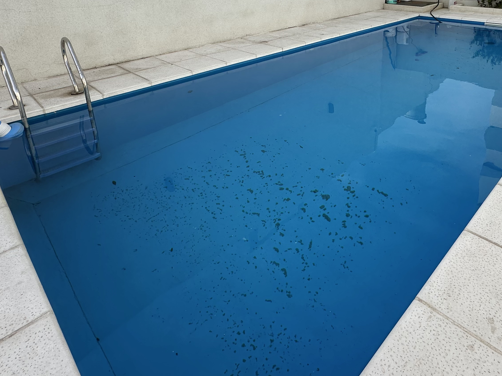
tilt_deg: -17.8
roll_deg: +1.3
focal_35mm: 25
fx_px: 363
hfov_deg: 68.7
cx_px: 302
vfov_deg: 51.6
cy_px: 77
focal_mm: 2.22
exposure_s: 1/1247
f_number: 2.2
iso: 40
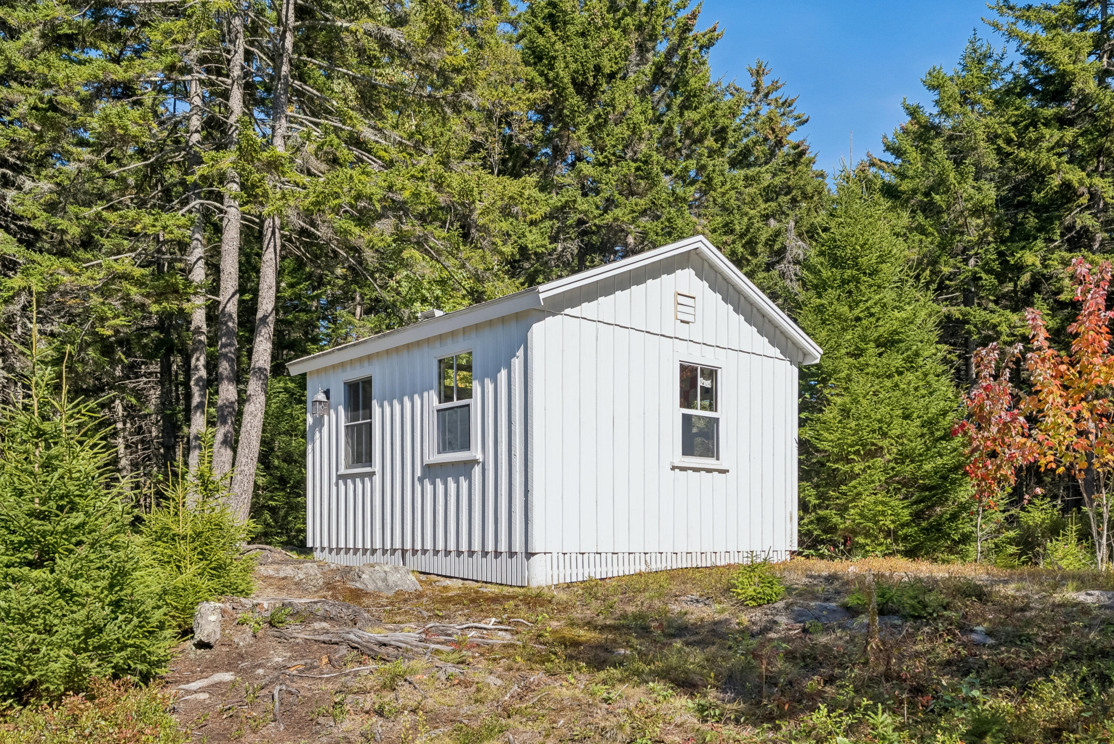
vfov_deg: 45.0
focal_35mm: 29
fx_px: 898
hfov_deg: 63.6
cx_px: 557
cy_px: 372
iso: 320
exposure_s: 1/1000
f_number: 7.1
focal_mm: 29
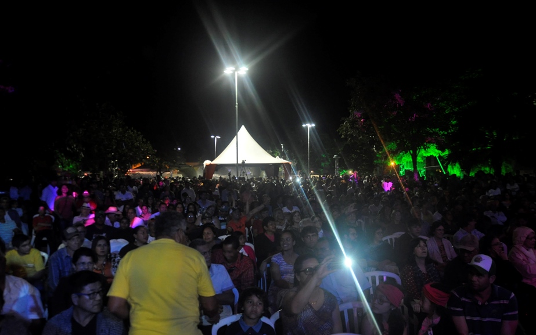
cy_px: 181
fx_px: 409
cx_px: 272
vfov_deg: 44.5
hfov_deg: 66.5
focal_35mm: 28
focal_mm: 18
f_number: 3.5
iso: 1250
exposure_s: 1/30
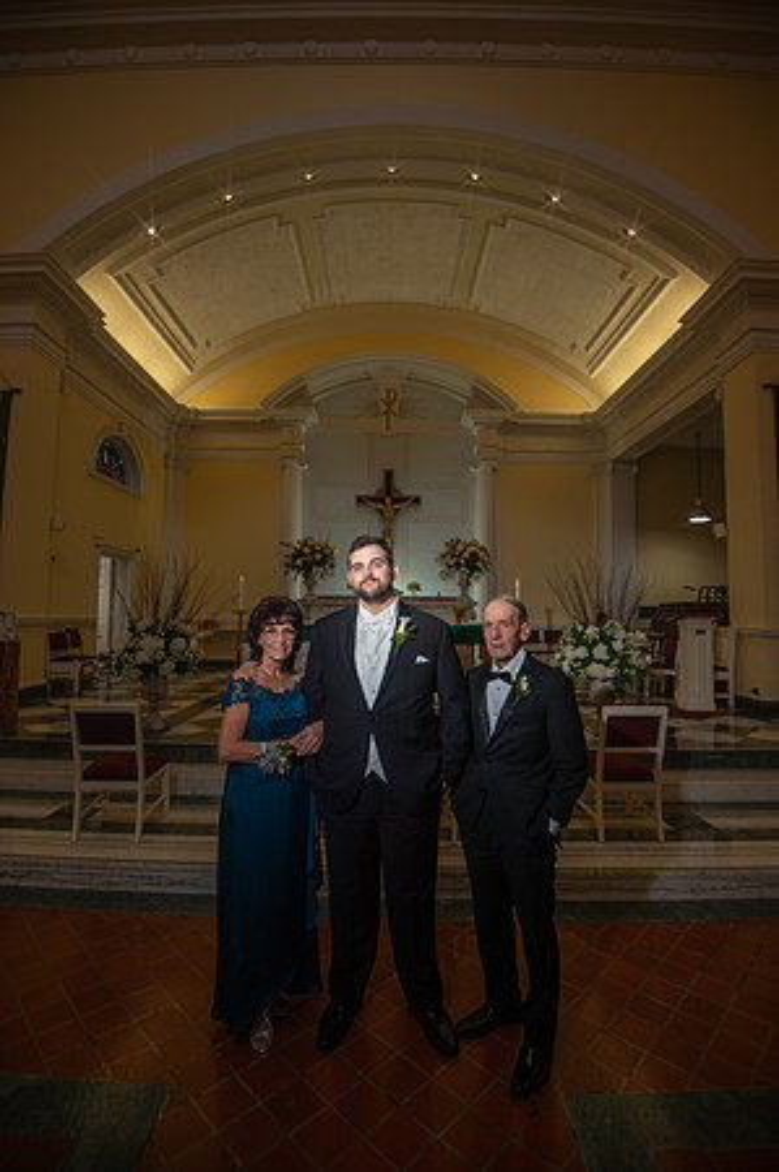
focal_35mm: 16
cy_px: 586
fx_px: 520
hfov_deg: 73.6
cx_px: 390
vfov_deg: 96.8
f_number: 4
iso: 200
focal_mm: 16
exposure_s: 1/125
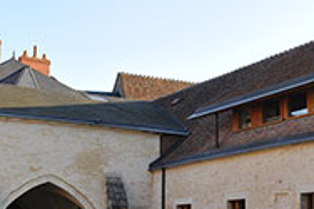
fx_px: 688
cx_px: 157
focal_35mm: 79
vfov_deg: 17.2
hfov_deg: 25.7
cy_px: 150
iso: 200
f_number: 9
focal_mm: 22
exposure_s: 1/80
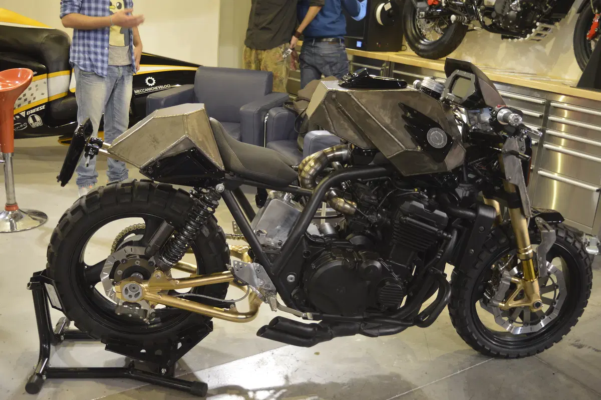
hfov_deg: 53.2
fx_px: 600
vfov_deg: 36.8
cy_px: 200
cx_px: 300
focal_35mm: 36
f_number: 4
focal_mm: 24
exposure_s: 1/15
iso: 500
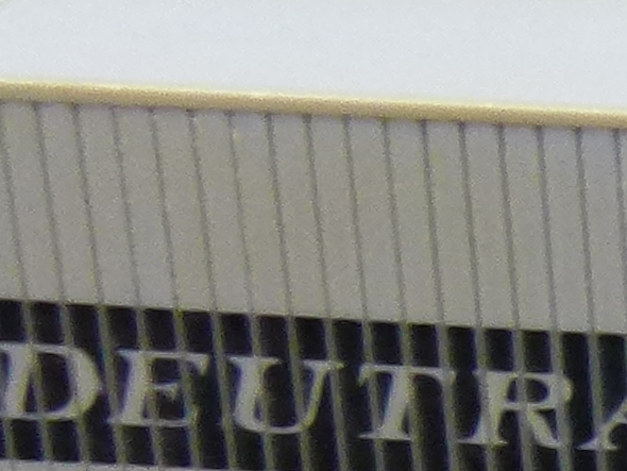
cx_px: 1763
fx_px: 3316
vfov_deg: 7.8
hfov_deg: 9.1
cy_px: 857
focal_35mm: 183
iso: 200
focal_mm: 4.5
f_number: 2.8
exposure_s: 1/60
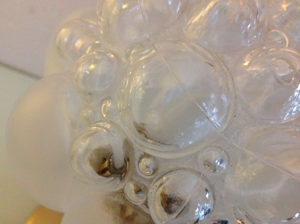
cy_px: 111
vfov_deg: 38.6
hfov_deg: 50.2
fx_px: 320
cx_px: 144
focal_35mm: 37
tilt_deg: -45.3
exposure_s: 1/15
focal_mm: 4.28
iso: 320
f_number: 2.4
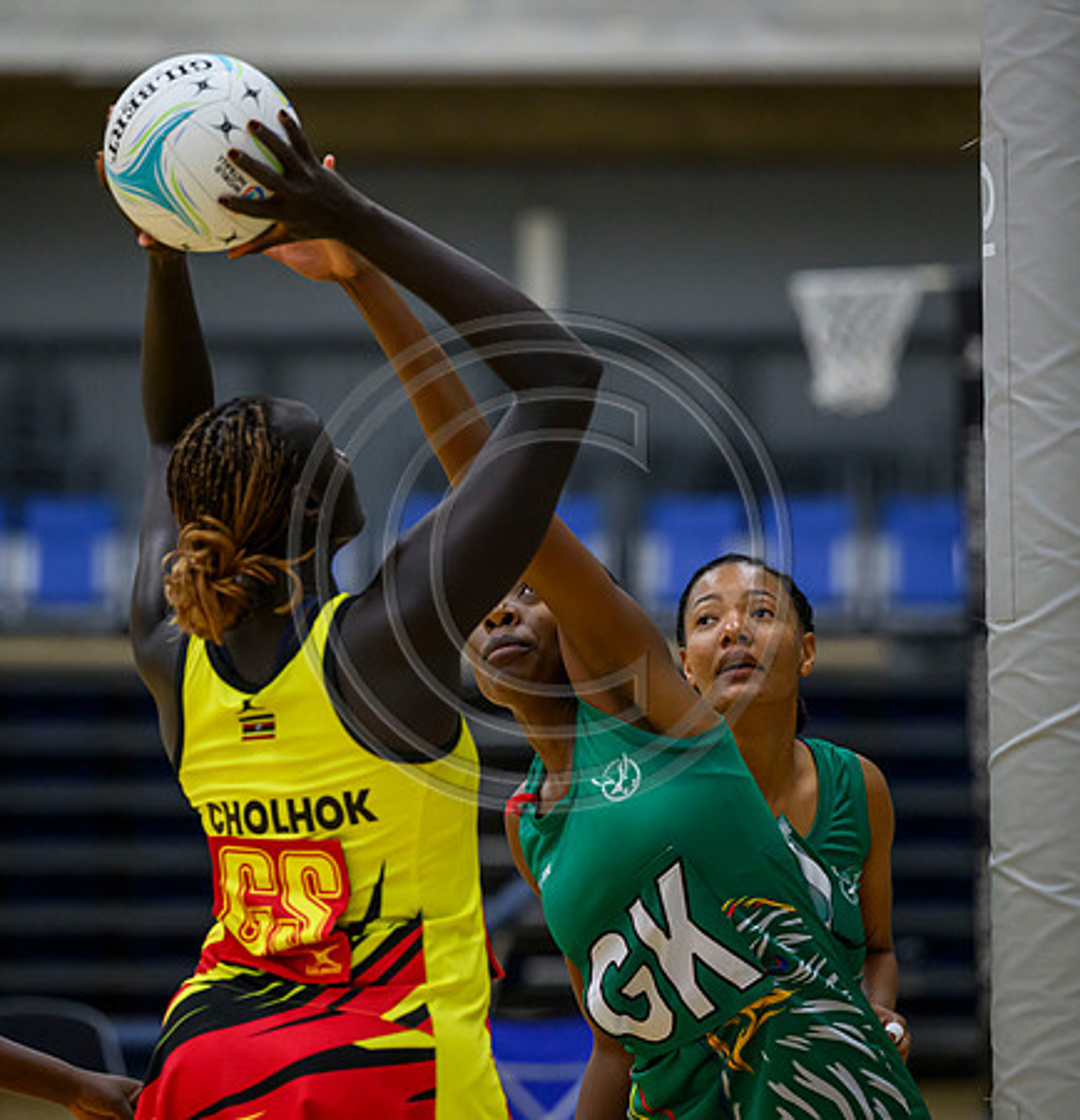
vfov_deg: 7.2
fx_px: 8898
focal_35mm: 247
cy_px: 577
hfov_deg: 6.9
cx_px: 457
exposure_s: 1/1000
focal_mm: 180
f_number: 3.2
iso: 4000
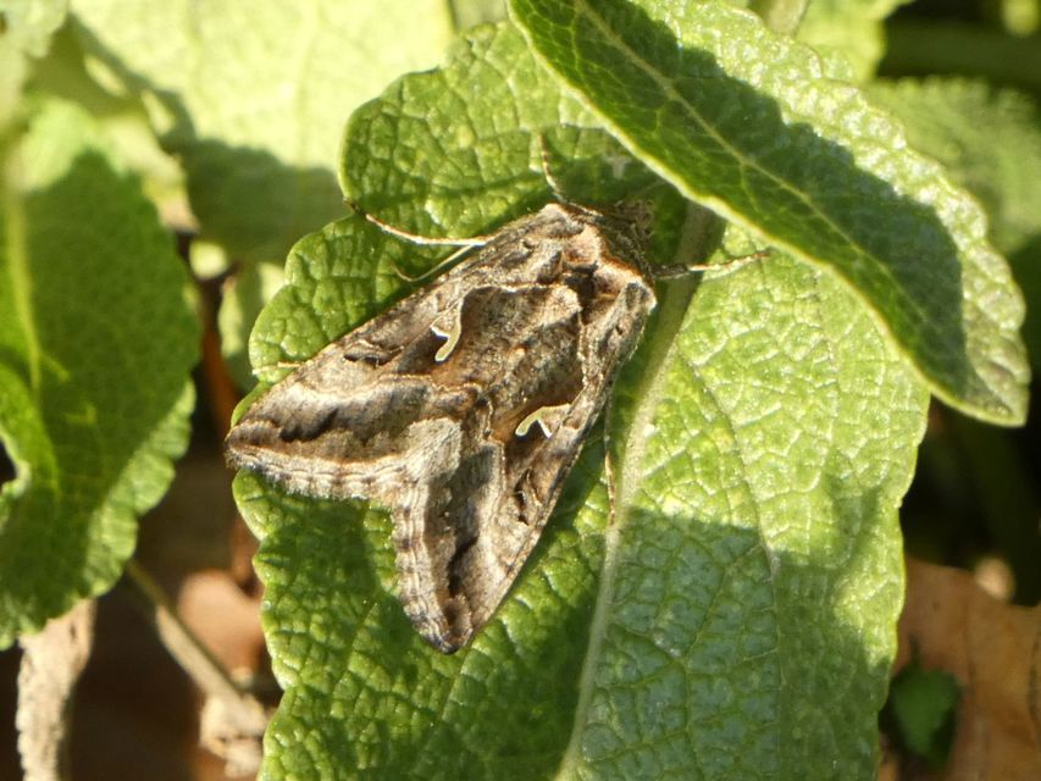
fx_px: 17565
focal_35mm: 584
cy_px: 390
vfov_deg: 2.5
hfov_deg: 3.4
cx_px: 520
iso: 250
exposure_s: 1/100
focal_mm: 104.7
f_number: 5.6
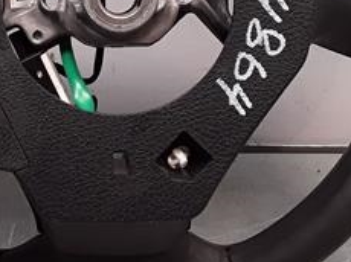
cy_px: 2
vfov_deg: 18.4
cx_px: 87
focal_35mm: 78
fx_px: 790
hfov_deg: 24.8
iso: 100
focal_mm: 2.91
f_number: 1.9
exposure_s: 1/101
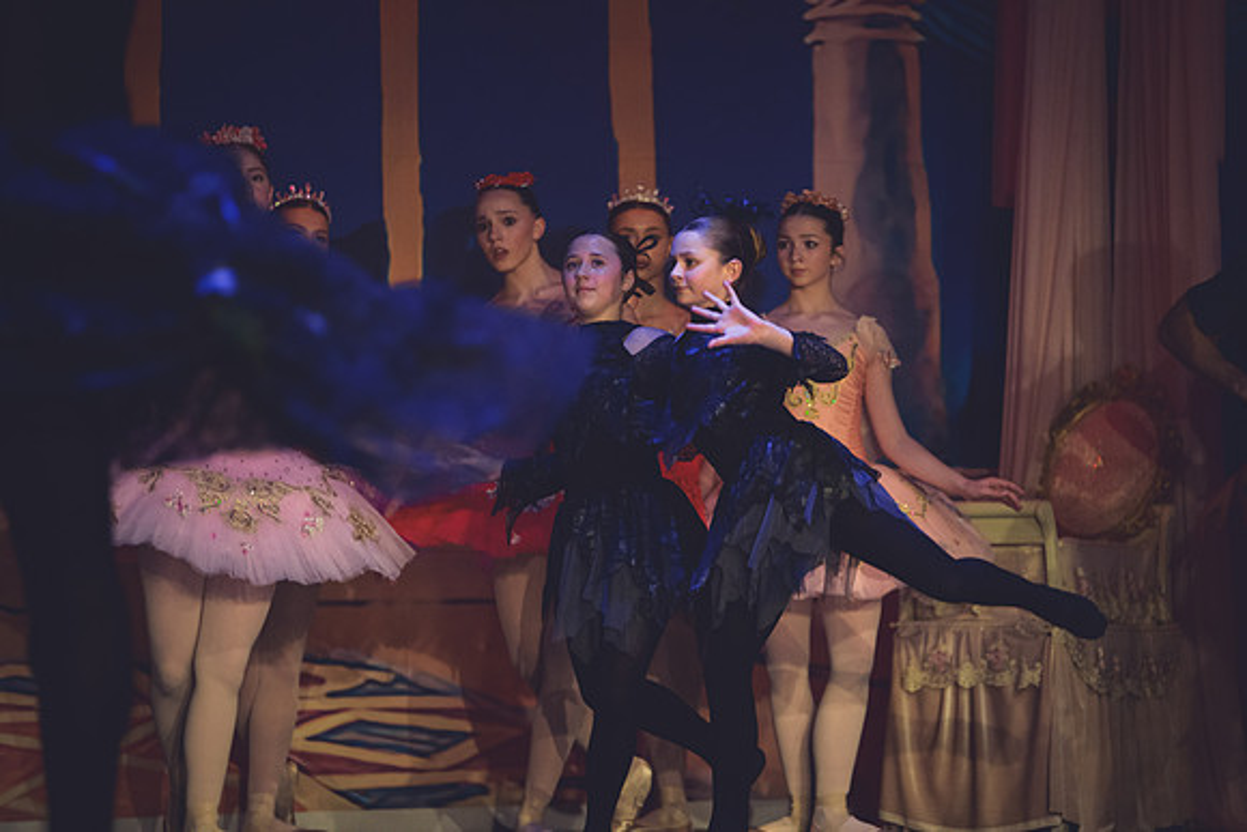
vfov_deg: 7.6
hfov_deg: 11.4
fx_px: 6236
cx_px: 624
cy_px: 416
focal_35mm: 180
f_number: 2.8
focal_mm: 180
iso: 5000
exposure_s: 1/320
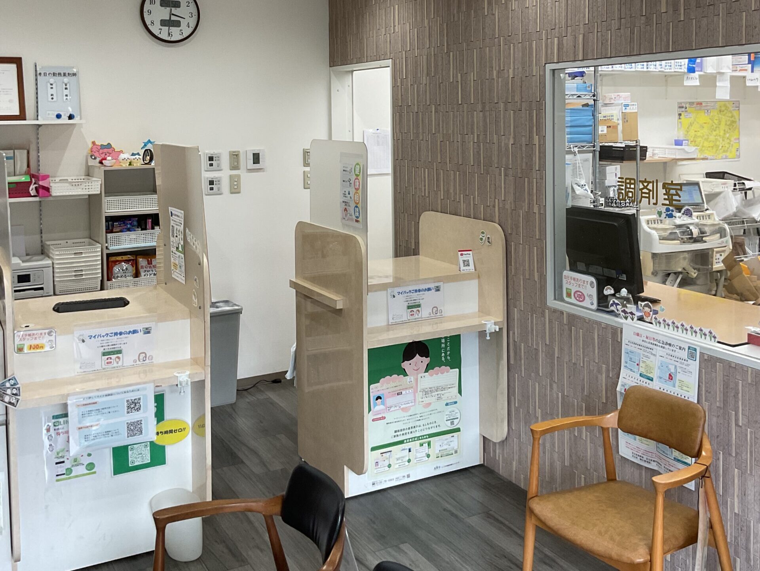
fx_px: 637
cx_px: 380
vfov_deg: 48.3
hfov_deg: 61.6
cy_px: 286
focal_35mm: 29
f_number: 1.8
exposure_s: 1/120
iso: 64
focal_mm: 3
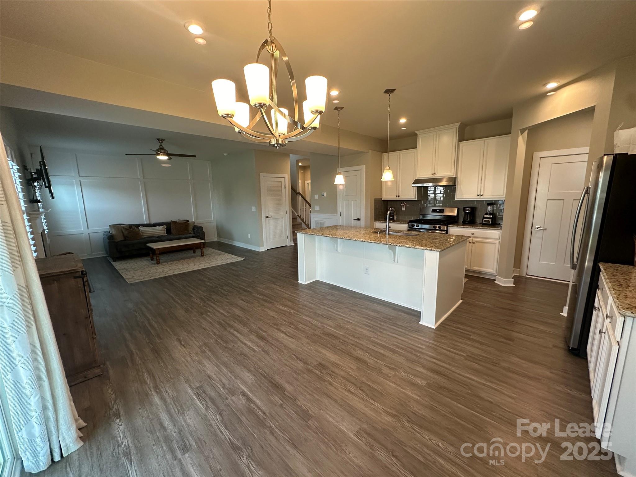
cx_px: 318
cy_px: 238
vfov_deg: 85.7
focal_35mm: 14
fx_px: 257
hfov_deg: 102.1
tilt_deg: -9.1
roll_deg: +1.5
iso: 200
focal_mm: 2.22
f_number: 2.2
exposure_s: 1/120
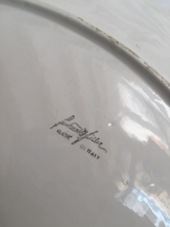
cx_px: 85
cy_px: 114
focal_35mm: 29
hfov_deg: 48.2
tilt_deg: -39.4
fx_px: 190
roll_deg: +36.1
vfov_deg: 61.7
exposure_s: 1/132
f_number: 2.2
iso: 32
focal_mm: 4.15
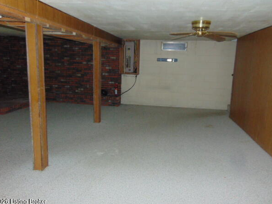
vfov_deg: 51.3
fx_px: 212
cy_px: 101
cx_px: 135
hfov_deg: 65.4
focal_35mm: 27
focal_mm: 4.5
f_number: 3
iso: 200
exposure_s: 1/30
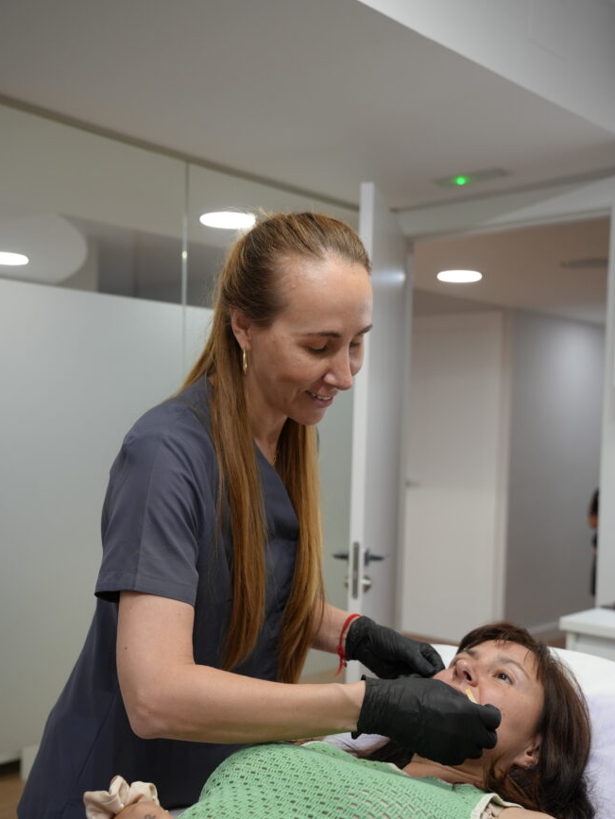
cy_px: 454
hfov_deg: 34.3
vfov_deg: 44.6
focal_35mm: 42
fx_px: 997
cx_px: 303
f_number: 4
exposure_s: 1/160
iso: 640
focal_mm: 37.1
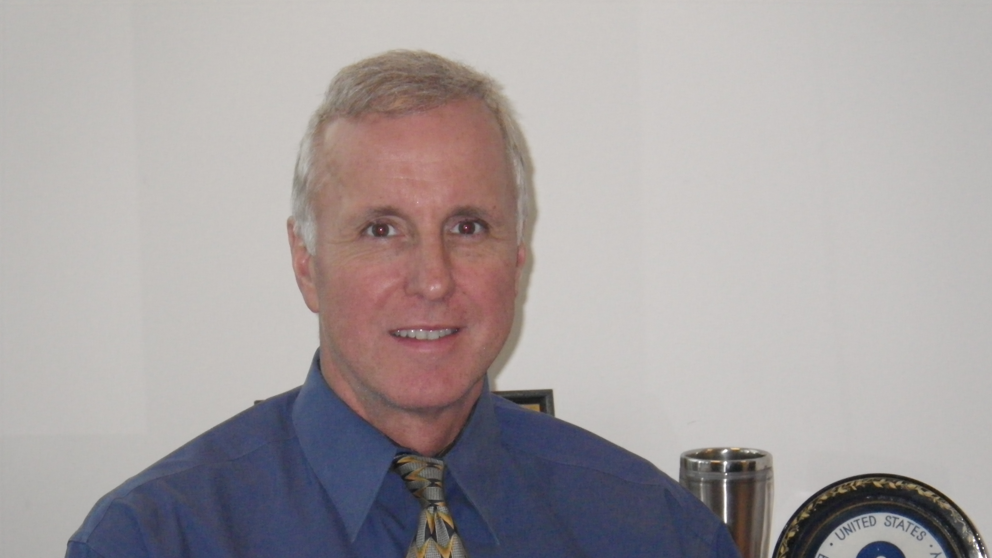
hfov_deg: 17.0
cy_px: 370
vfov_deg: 9.6
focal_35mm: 126
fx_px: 3314
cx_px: 494
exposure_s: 1/160
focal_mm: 20.6
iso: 640
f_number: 5.2
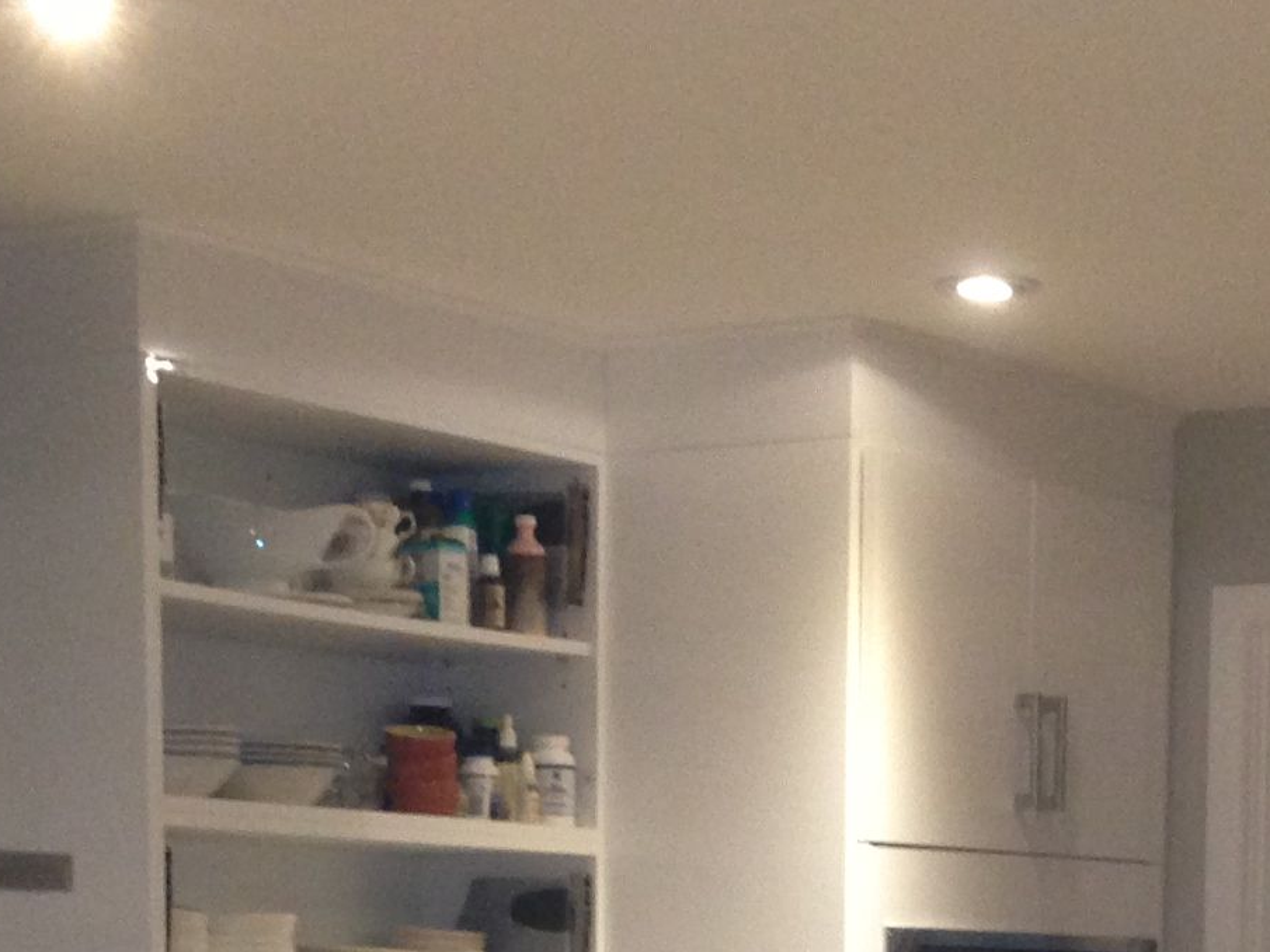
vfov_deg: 11.6
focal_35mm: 119
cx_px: 768
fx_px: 4366
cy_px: 1638
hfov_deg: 16.5
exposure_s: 1/20
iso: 160
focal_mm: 4.13
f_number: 2.4
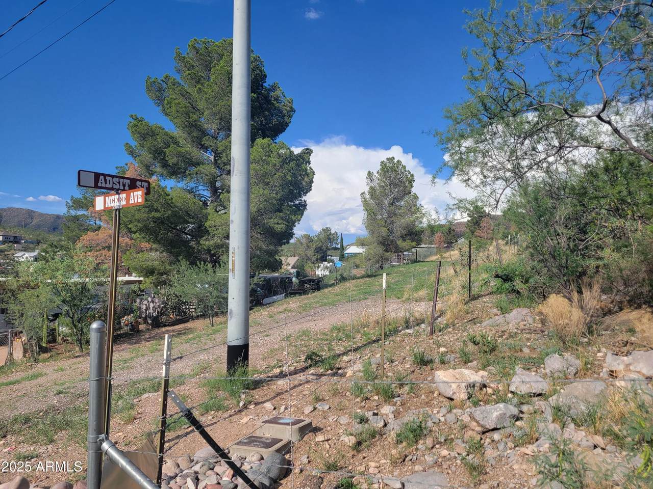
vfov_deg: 53.1
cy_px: 244
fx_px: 490
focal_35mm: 26
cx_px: 326
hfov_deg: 67.3
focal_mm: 5.4
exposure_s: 1/2483
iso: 40
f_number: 1.8
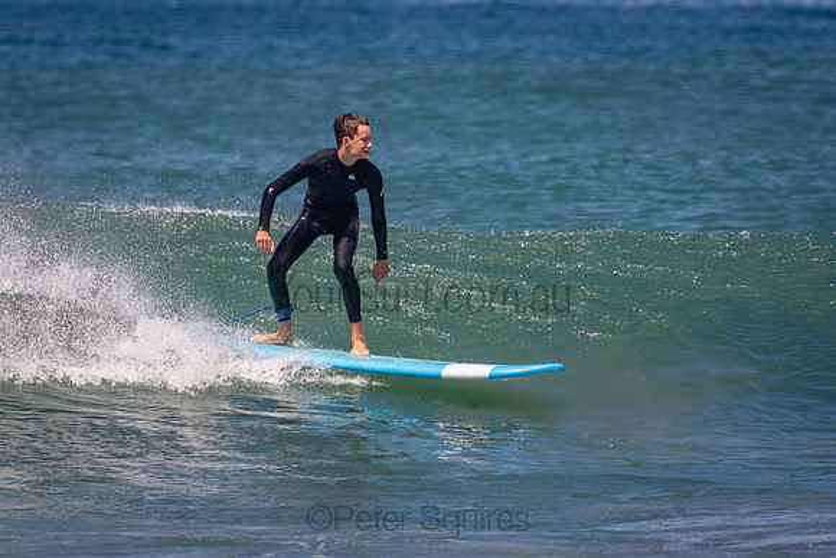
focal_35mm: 570
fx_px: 13239
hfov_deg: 3.6
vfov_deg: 2.4
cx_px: 418
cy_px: 279
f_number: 5.6
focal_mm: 380
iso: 220
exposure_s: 1/1250
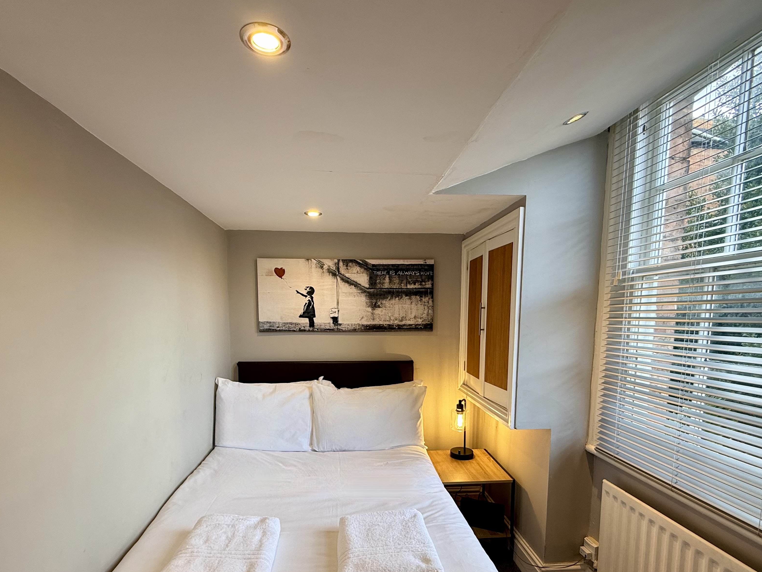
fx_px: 396
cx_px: 371
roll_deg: +0.4
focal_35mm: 18
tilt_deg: -4.7
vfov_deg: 70.5
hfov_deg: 87.7
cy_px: 355
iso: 100
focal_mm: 2.22
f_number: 2.2
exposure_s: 1/100
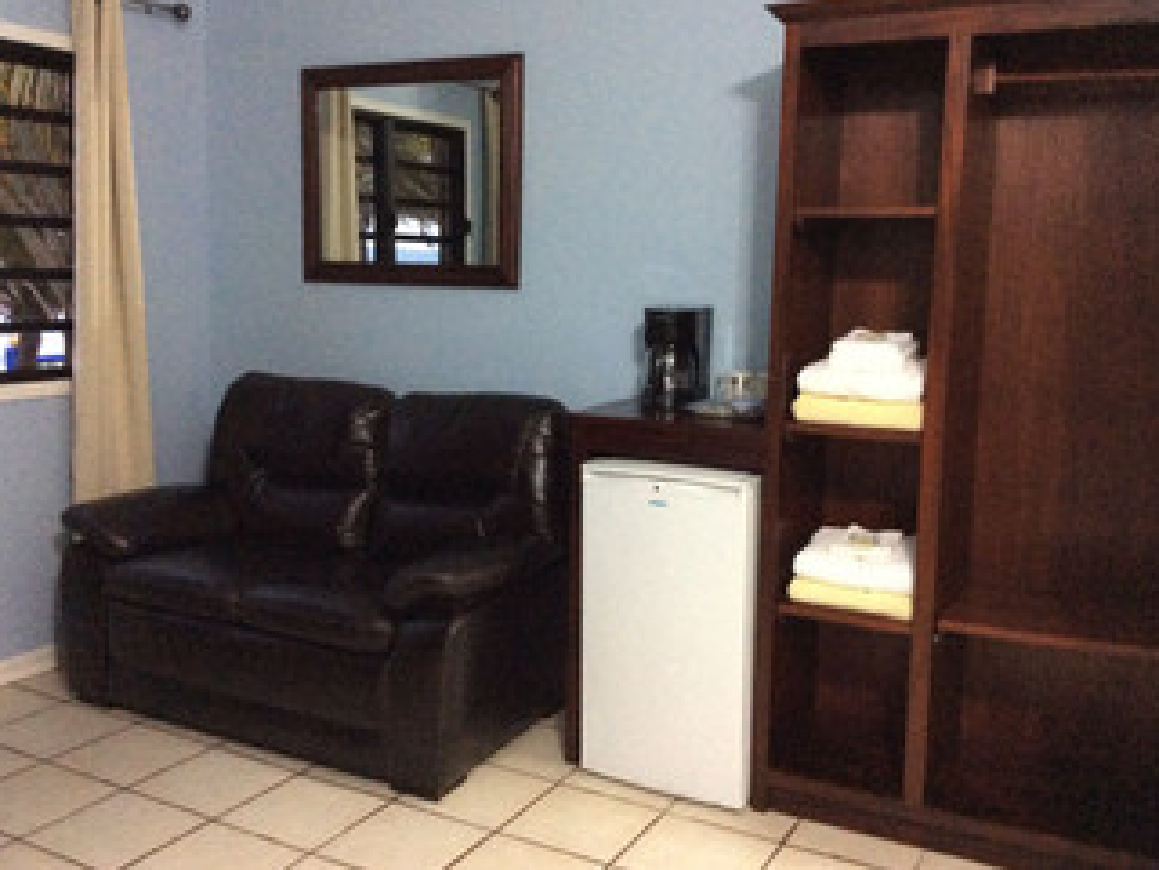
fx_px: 1205
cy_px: 401
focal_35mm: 36
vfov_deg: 39.6
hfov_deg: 51.4
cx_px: 583
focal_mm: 3.3
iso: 400
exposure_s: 1/15
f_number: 2.4
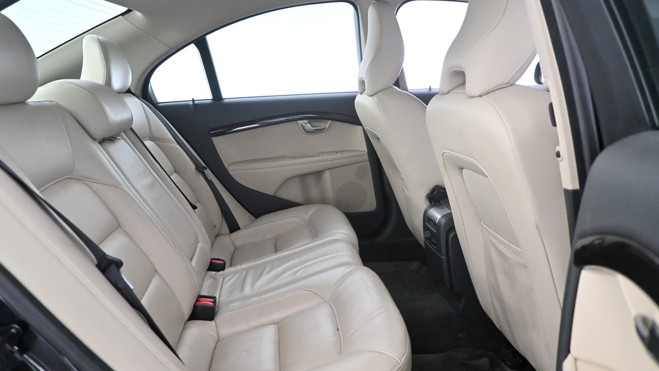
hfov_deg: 66.0
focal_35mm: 29
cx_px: 305
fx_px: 507
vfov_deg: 39.9
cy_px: 235
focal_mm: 16
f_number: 3.5
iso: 5000
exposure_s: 1/60
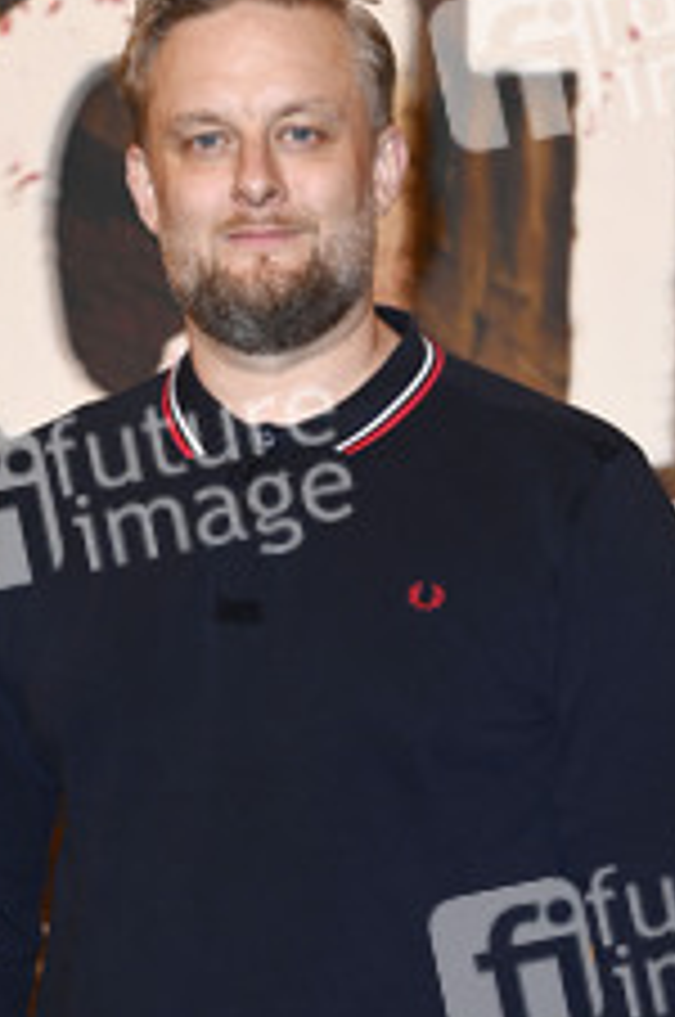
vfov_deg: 11.6
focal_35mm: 177
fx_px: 4993
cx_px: 252
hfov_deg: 7.7
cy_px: 720
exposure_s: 1/250
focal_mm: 100
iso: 640
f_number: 5.6
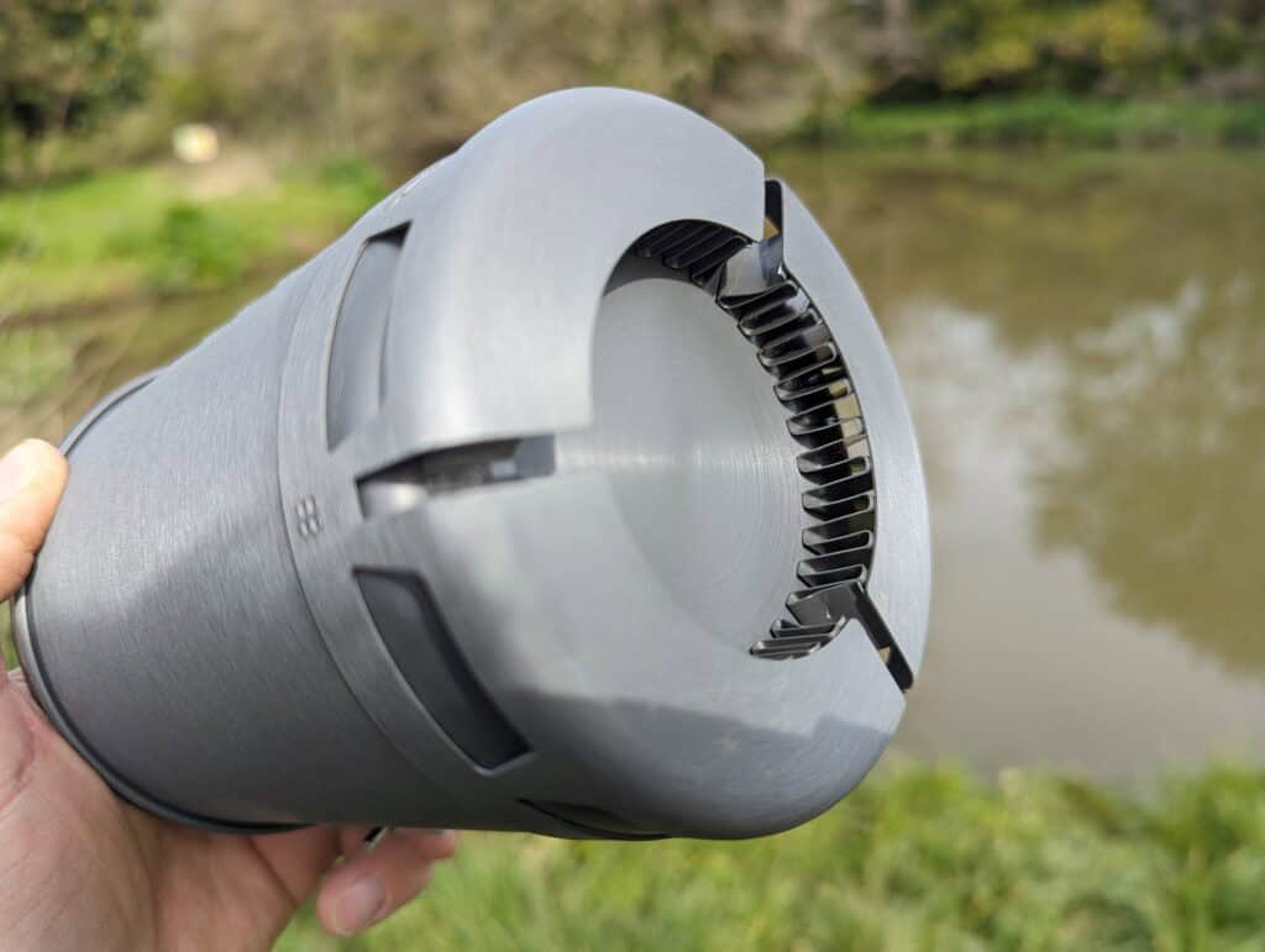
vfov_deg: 56.9
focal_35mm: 24
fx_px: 878
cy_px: 476
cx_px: 632
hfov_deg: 71.5
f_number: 1.9
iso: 39
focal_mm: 6.8
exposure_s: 1/583
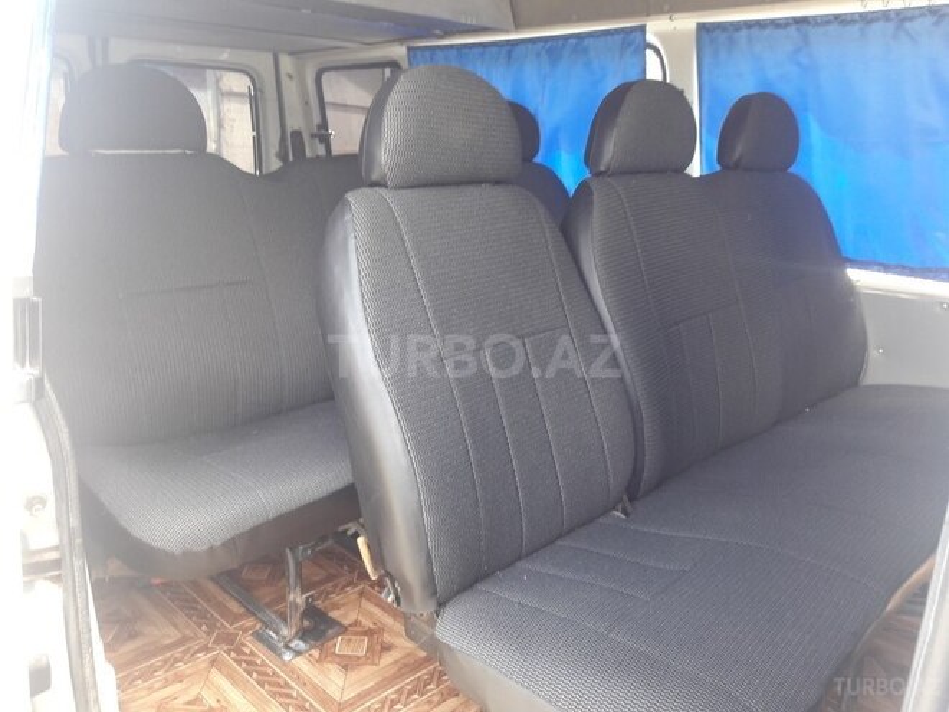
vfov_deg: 49.7
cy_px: 356
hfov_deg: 63.4
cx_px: 474
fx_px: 768
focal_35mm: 28
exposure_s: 1/50
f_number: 1.9
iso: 50
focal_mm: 3.7
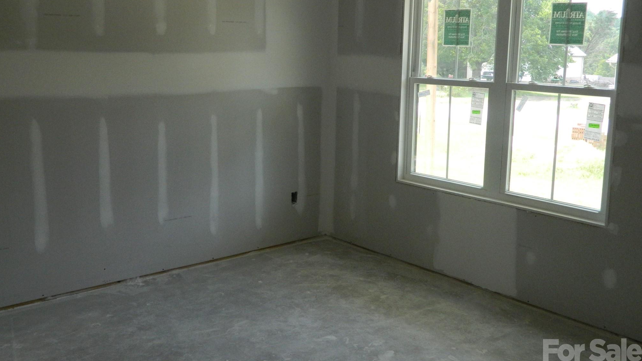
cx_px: 317
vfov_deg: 30.4
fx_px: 664
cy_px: 156
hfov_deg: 51.6
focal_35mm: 39
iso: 360
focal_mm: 6.2
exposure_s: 1/320
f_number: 3.3
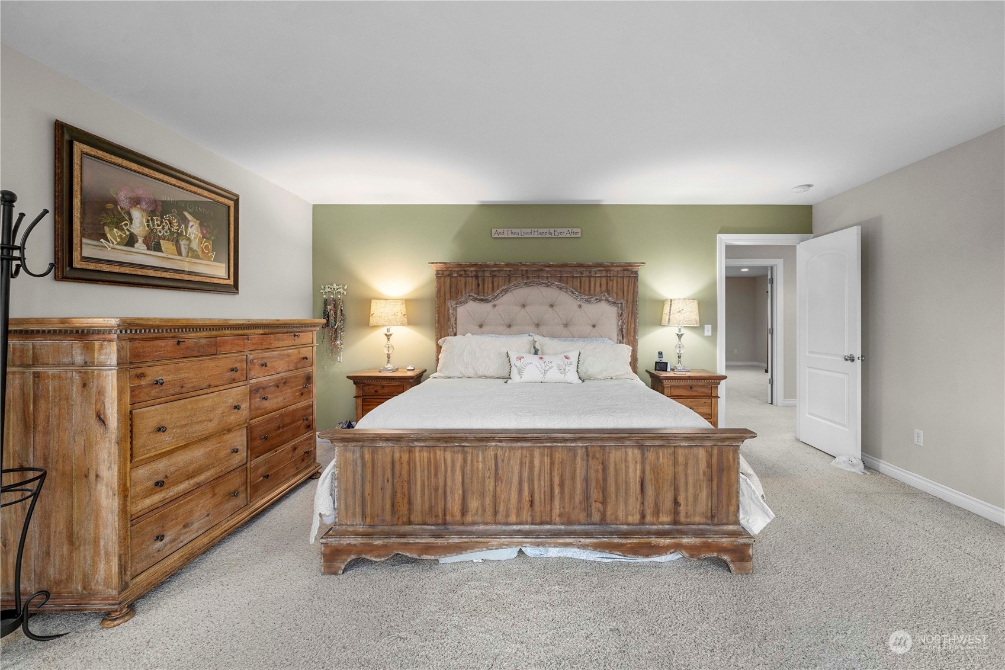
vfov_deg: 81.2
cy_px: 335
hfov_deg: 104.3
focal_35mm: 14
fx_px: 391
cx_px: 502
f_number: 6.7
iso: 1000
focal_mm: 14
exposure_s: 1/4
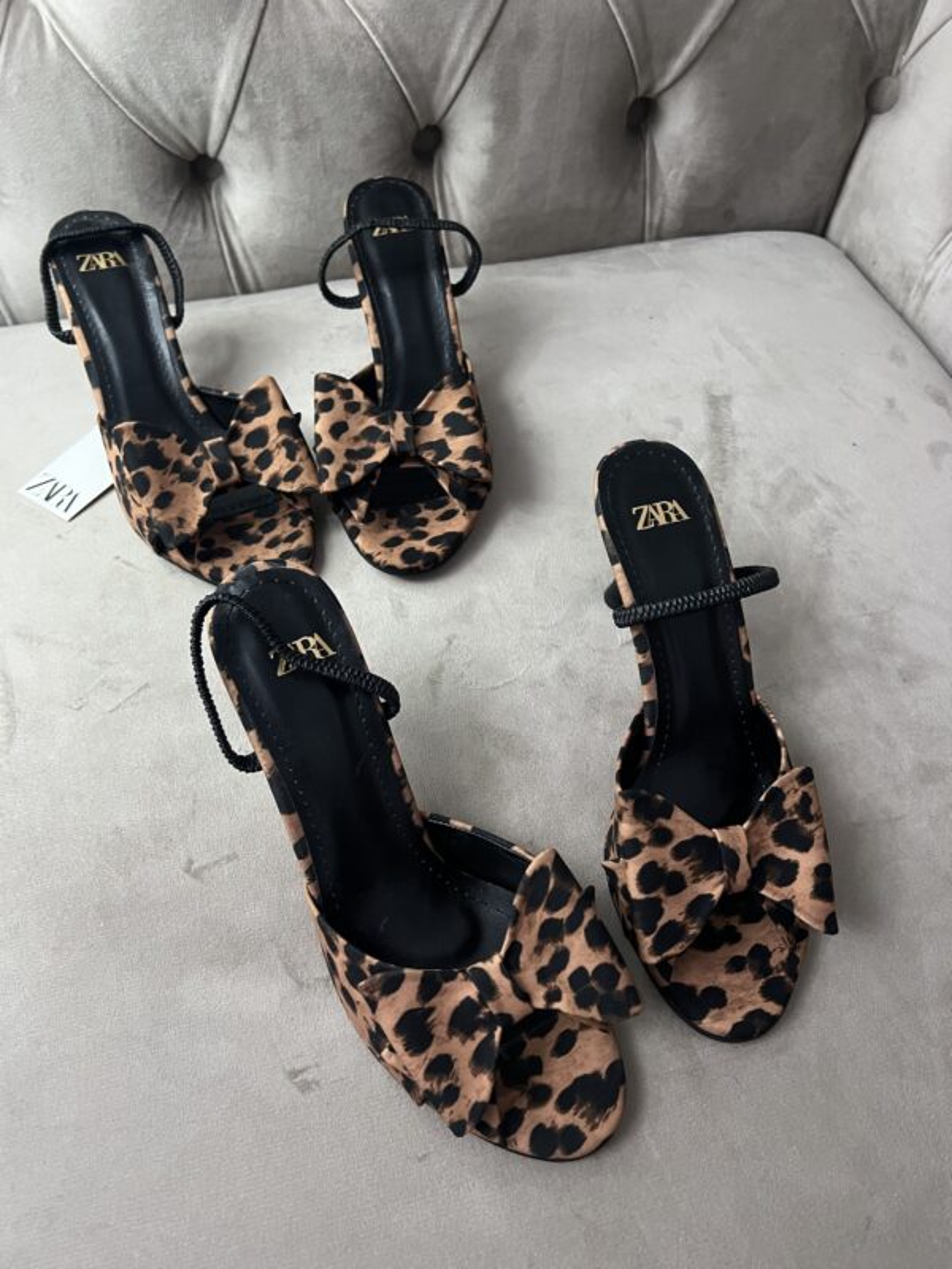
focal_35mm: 26
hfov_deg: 53.1
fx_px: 953
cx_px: 476
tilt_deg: -56.7
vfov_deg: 67.3
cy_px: 634
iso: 400
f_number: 1.5
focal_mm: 5.7
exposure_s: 1/33
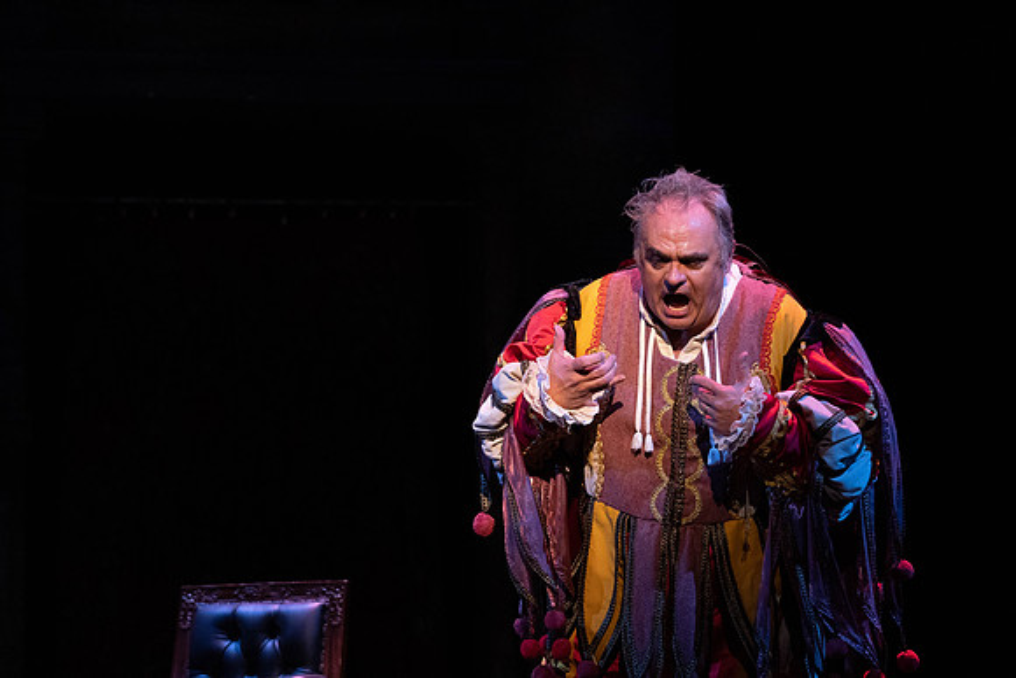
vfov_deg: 6.9
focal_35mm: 200
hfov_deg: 10.3
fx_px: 5646
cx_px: 508
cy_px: 339
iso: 4000
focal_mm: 200
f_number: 6.3
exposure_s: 1/250
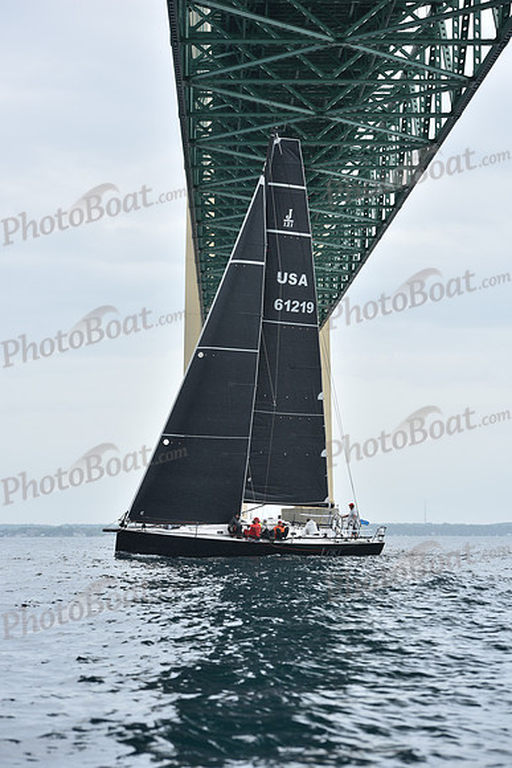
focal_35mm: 90
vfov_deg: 22.6
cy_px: 384
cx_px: 256
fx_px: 1919
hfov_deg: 15.2
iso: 250
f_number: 5
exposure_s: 1/800
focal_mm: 90
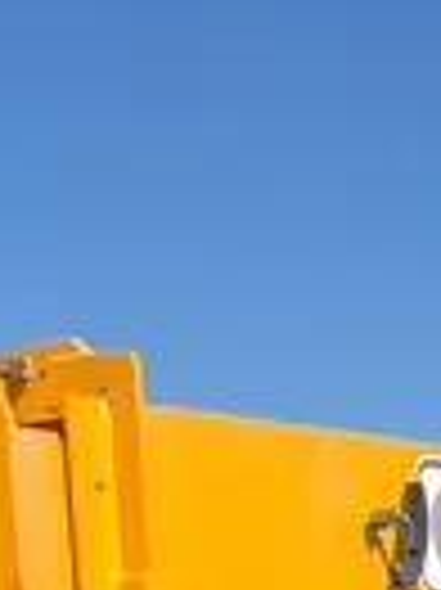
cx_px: 288
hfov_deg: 9.4
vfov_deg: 11.4
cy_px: 1173
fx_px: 2671
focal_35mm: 157
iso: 32
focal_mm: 3.99
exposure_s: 1/1033
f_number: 1.8
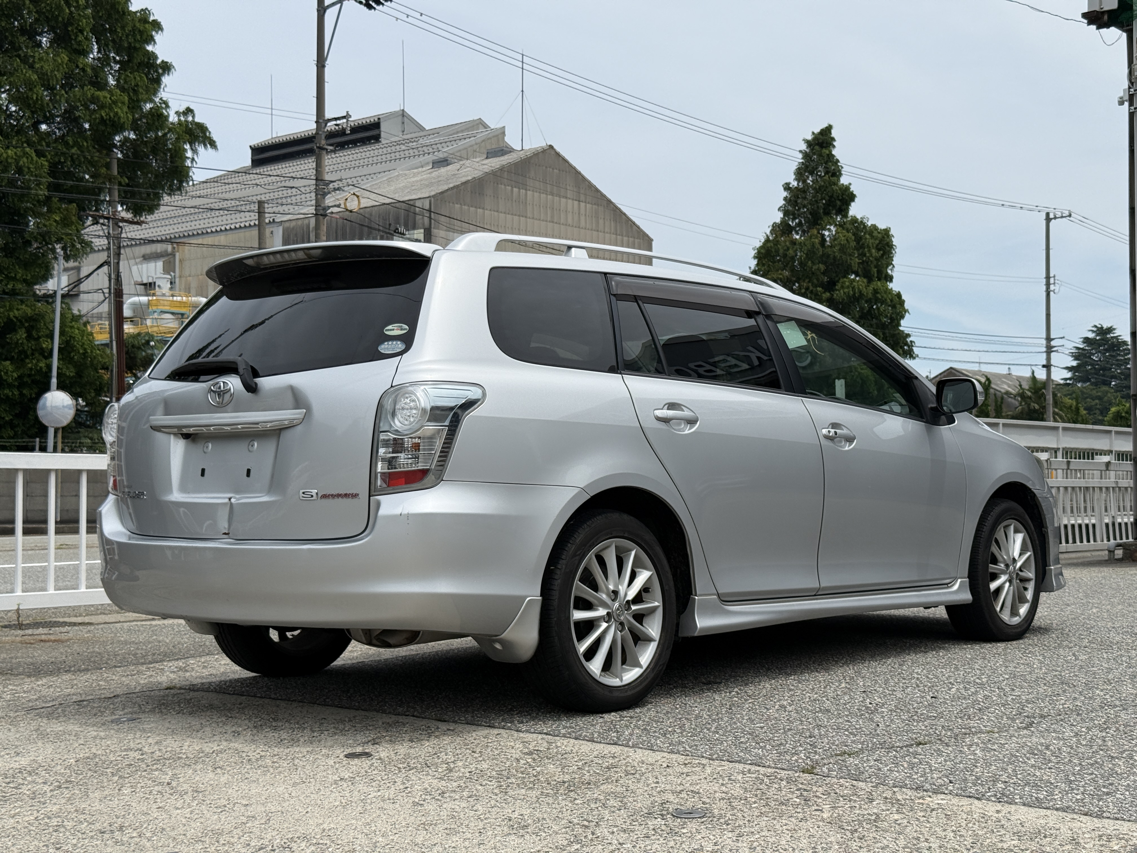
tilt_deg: +2.4
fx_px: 1577
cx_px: 568
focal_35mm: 48
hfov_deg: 39.7
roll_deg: -0.9
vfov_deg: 30.3
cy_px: 426
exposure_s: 1/7143
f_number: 1.78
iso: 80
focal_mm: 6.76
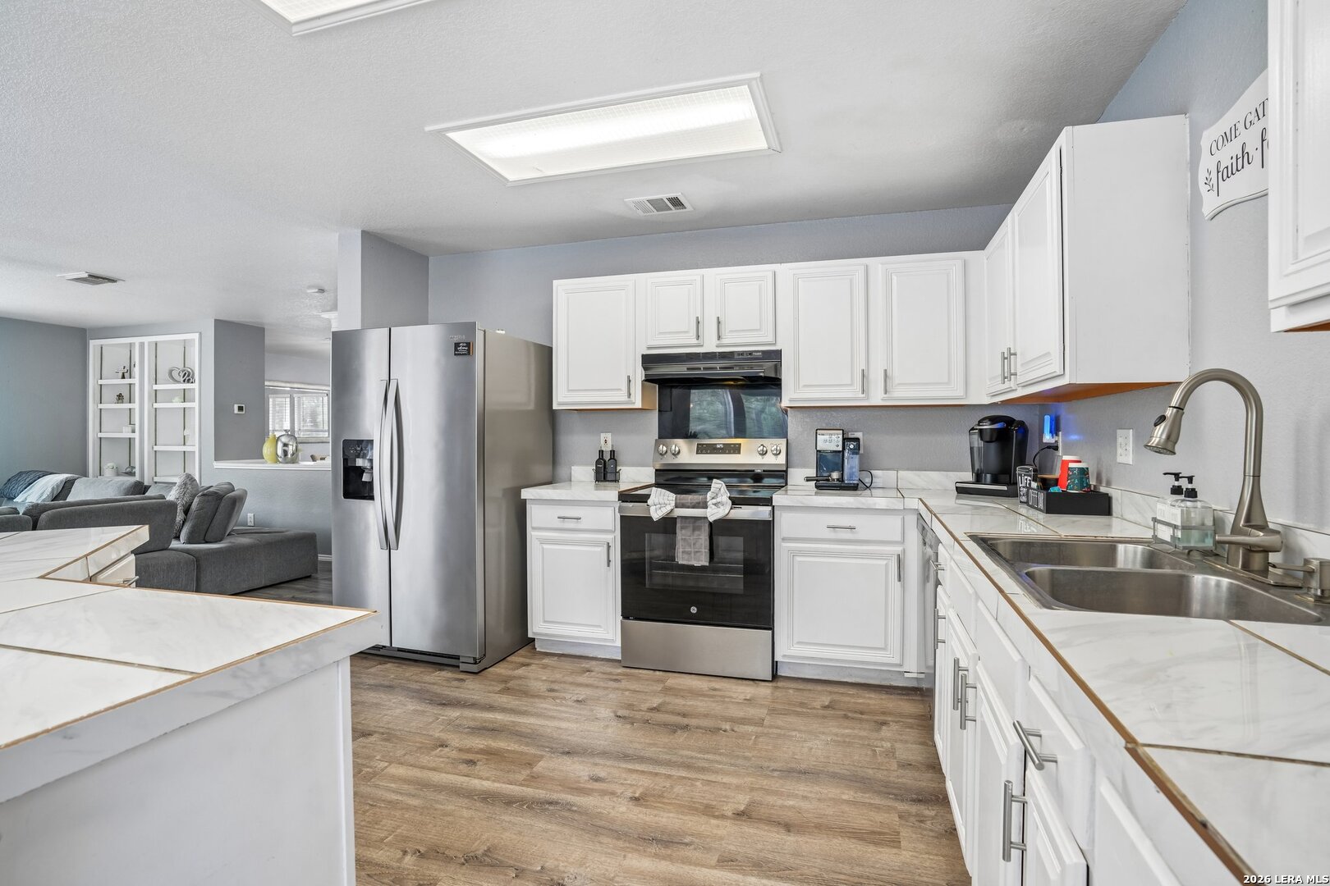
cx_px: 665
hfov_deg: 96.7
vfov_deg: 73.7
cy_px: 443
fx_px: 591
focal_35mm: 16
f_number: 8
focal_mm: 16
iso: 400
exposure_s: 1/10
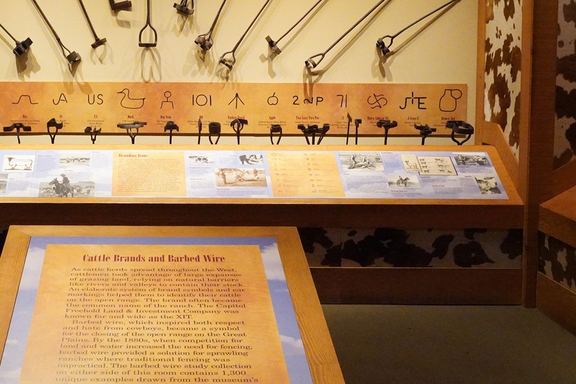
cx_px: 126
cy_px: 102
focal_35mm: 63
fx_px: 1008
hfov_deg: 31.2
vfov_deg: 21.4
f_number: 9
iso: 16000
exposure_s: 1/100
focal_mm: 28
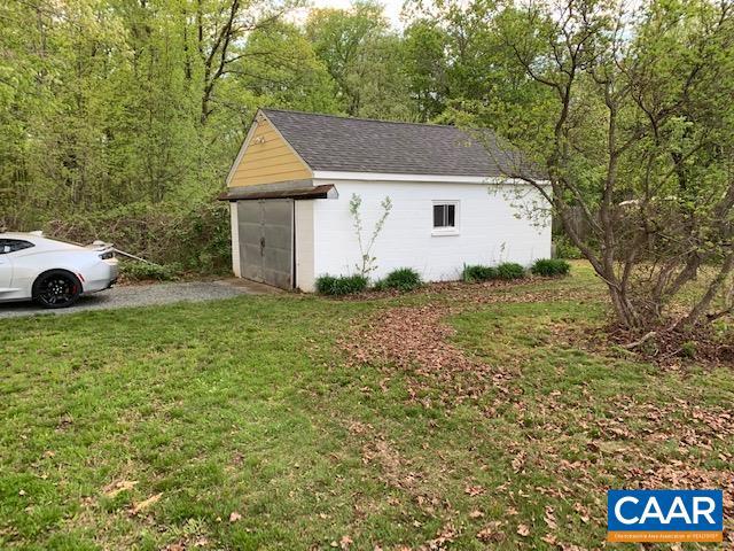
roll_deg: +2.0
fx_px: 551
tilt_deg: -4.2
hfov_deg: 67.3
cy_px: 276
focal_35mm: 26
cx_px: 367
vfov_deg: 53.1
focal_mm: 4.25
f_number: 1.8
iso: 100
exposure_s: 1/60
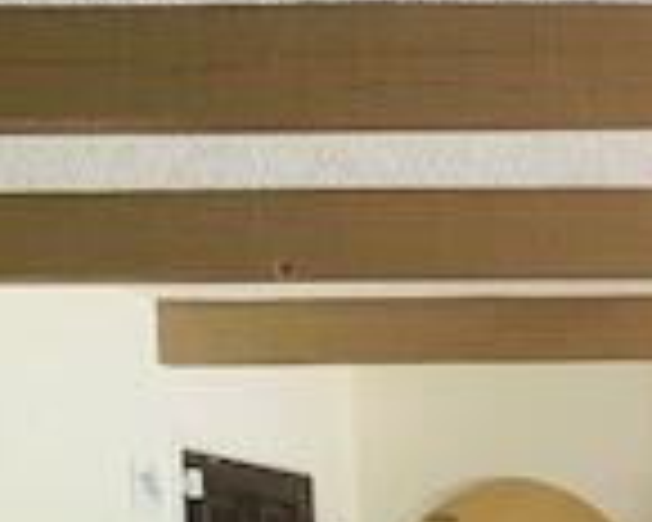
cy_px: 796
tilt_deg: -2.8
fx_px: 2161
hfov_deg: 14.4
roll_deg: +0.4
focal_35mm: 112
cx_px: 1286
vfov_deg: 13.0
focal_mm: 4.25
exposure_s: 1/60
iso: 160
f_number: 1.8
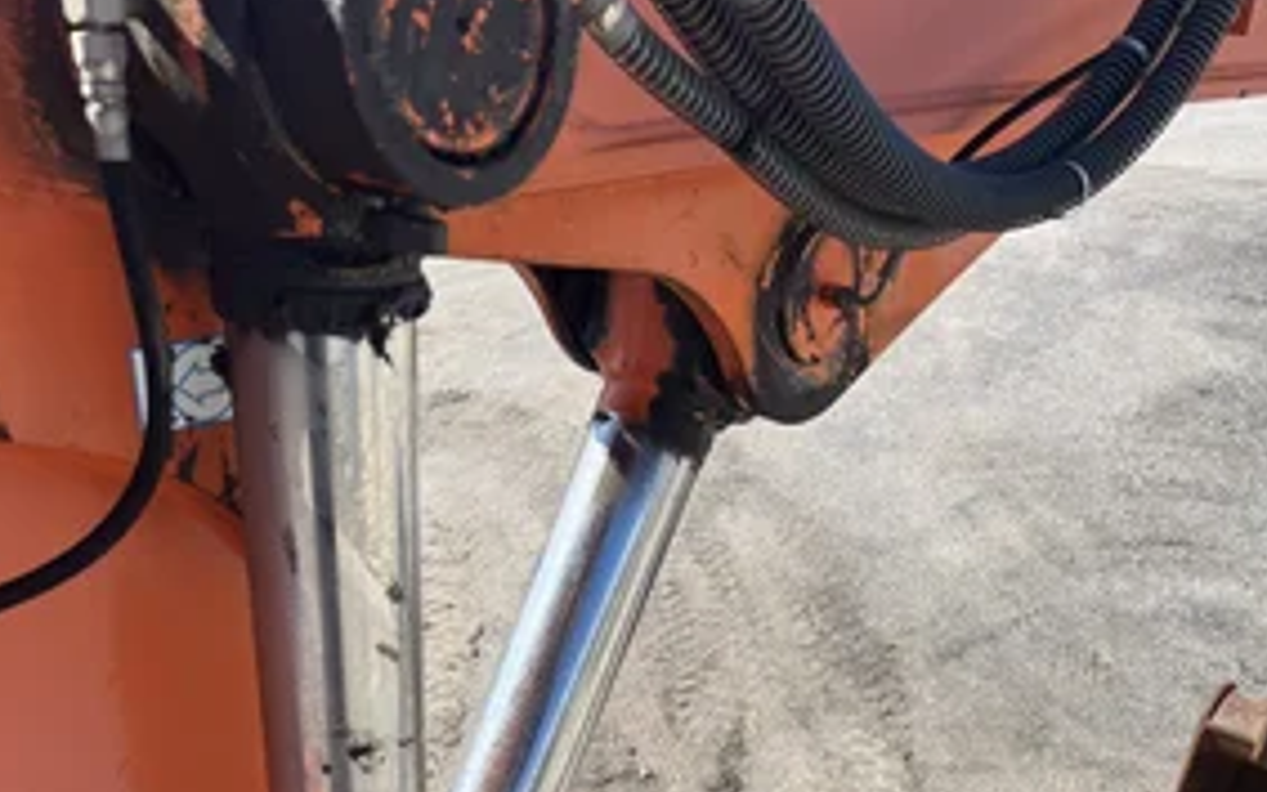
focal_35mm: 39
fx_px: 1347
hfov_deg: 50.4
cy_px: 841
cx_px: 654
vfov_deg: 29.9
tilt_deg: -37.7
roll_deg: +0.7
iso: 50
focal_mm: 5.1
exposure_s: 1/2825
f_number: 1.6
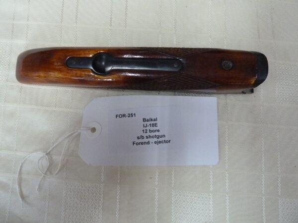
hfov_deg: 69.4
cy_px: 112
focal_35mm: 25
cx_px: 149
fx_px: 215
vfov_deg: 54.9
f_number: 3.3
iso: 800
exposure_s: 1/40
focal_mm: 4.1
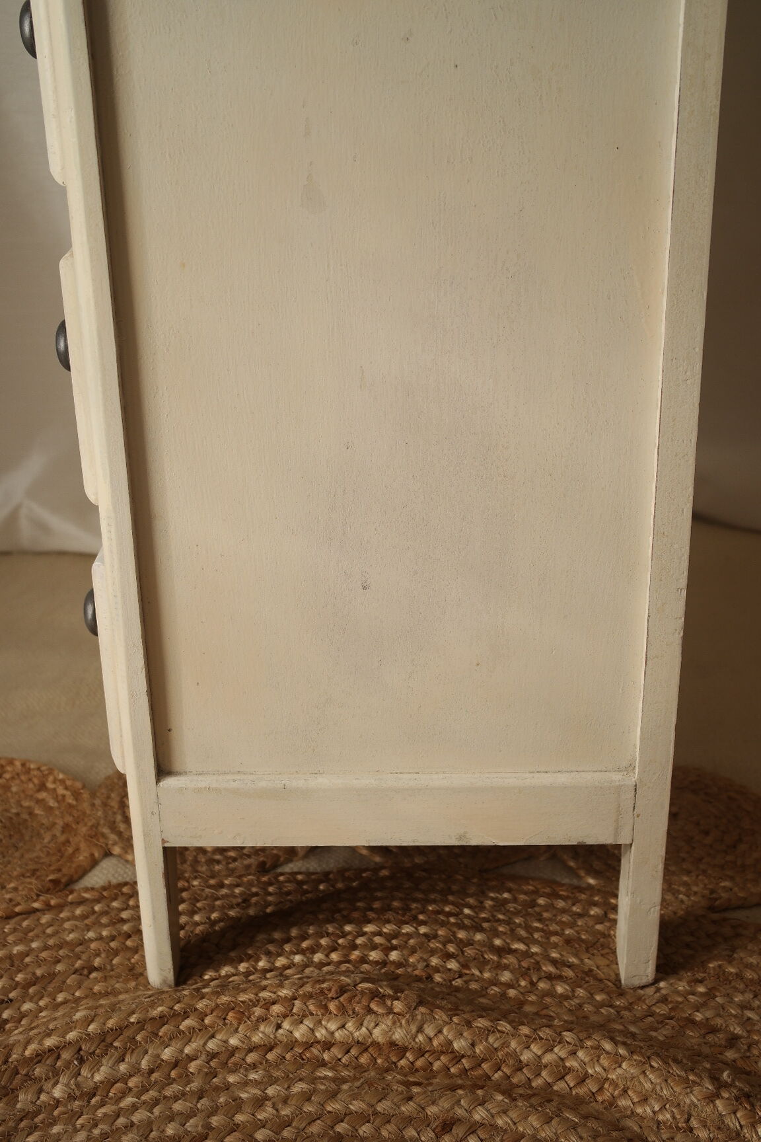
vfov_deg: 42.7
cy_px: 571
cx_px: 380
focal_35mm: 46
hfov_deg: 29.2
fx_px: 1458
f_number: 5.6
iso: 100
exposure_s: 1/30
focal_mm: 30
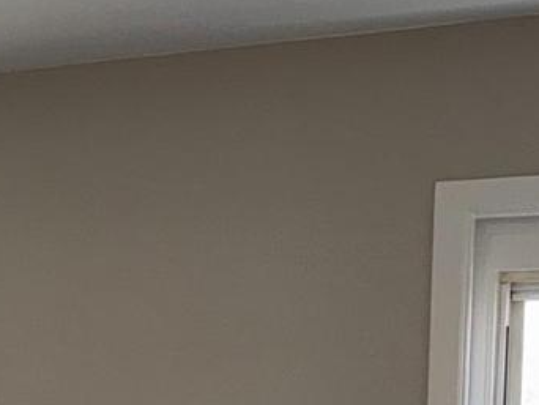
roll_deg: +0.1
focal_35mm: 101
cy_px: 563
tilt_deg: -3.7
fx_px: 1574
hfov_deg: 16.8
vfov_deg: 14.0
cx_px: -374
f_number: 1.78
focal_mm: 6.76
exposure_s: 1/243
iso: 100
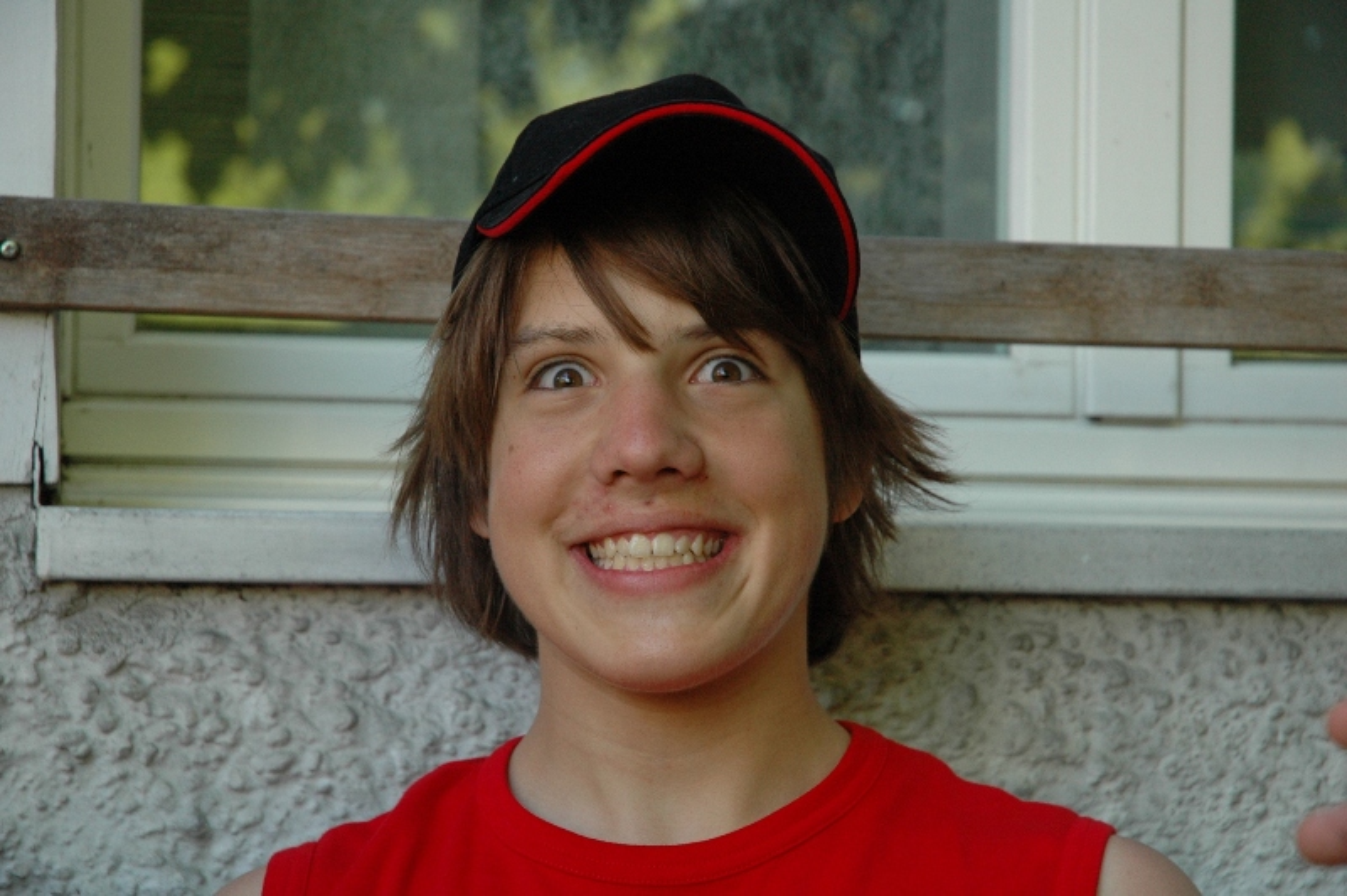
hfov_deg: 19.5
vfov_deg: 13.0
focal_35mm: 105
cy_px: 448
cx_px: 674
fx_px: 3925
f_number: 5.6
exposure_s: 1/125
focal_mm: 70
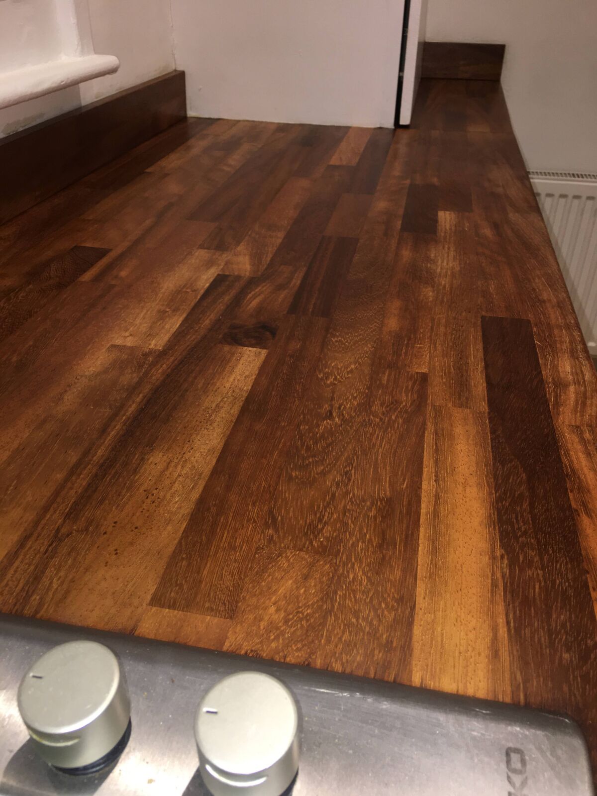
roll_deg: -0.9
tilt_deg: -31.4
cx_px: 298
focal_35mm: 29
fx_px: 667
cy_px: 398
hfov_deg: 48.2
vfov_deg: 61.7
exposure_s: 1/33
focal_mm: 4.15
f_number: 2.2
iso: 50
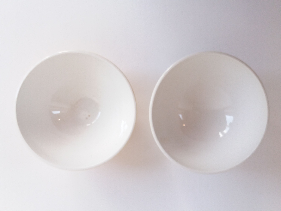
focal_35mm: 28
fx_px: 227
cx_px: 140
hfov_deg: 63.4
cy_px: 106
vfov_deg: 49.7
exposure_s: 1/100
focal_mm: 3.7
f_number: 1.9
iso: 100
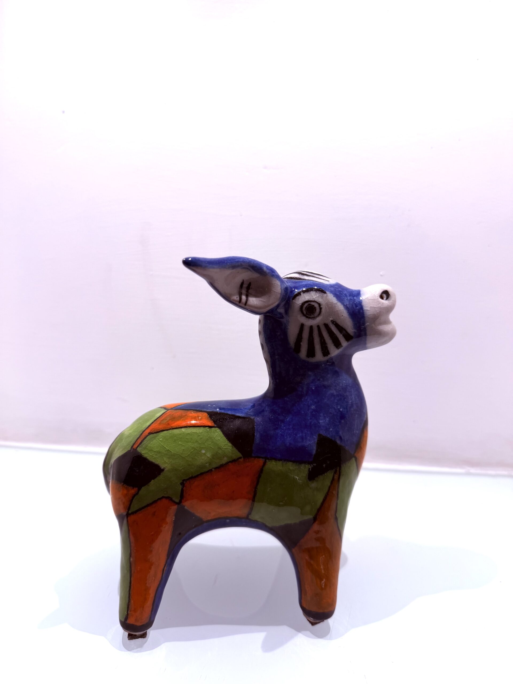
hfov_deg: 56.8
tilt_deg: -18.6
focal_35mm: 24
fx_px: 474
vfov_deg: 71.6
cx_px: 256
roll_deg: -1.6
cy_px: 342
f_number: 1.78
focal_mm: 6.76
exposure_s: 1/121
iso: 64
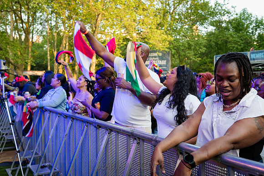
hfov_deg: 47.7
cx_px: 127
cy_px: 88
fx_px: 299
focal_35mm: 41
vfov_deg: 32.9
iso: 1000
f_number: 3.5
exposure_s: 1/320
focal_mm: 38
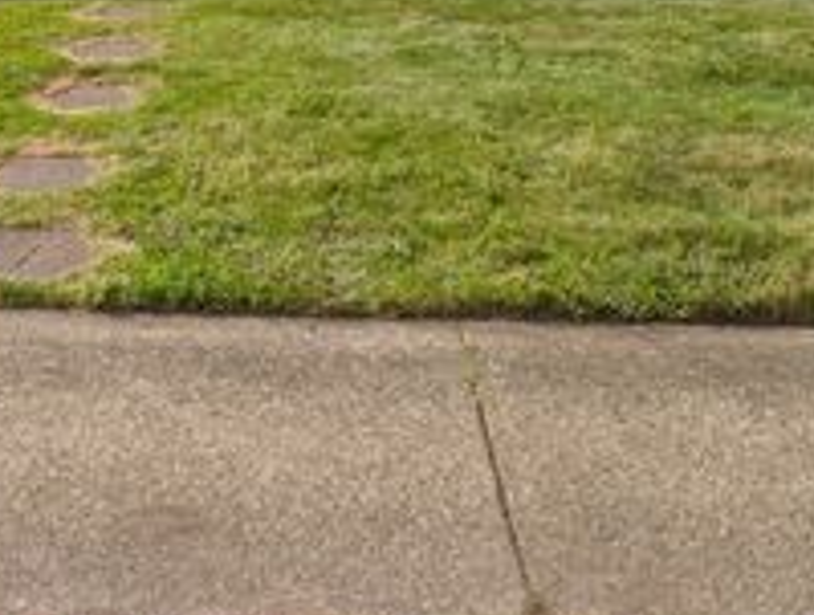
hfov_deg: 31.7
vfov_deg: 23.1
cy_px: -55
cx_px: 240
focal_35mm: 60
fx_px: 1414
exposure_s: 1/1266
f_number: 1.68
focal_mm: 6.9
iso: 20
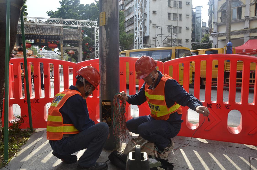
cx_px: 128
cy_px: 85
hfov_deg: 67.5
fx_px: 192
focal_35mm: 27
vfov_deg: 47.7
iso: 200
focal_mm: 18
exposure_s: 1/180
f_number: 6.7
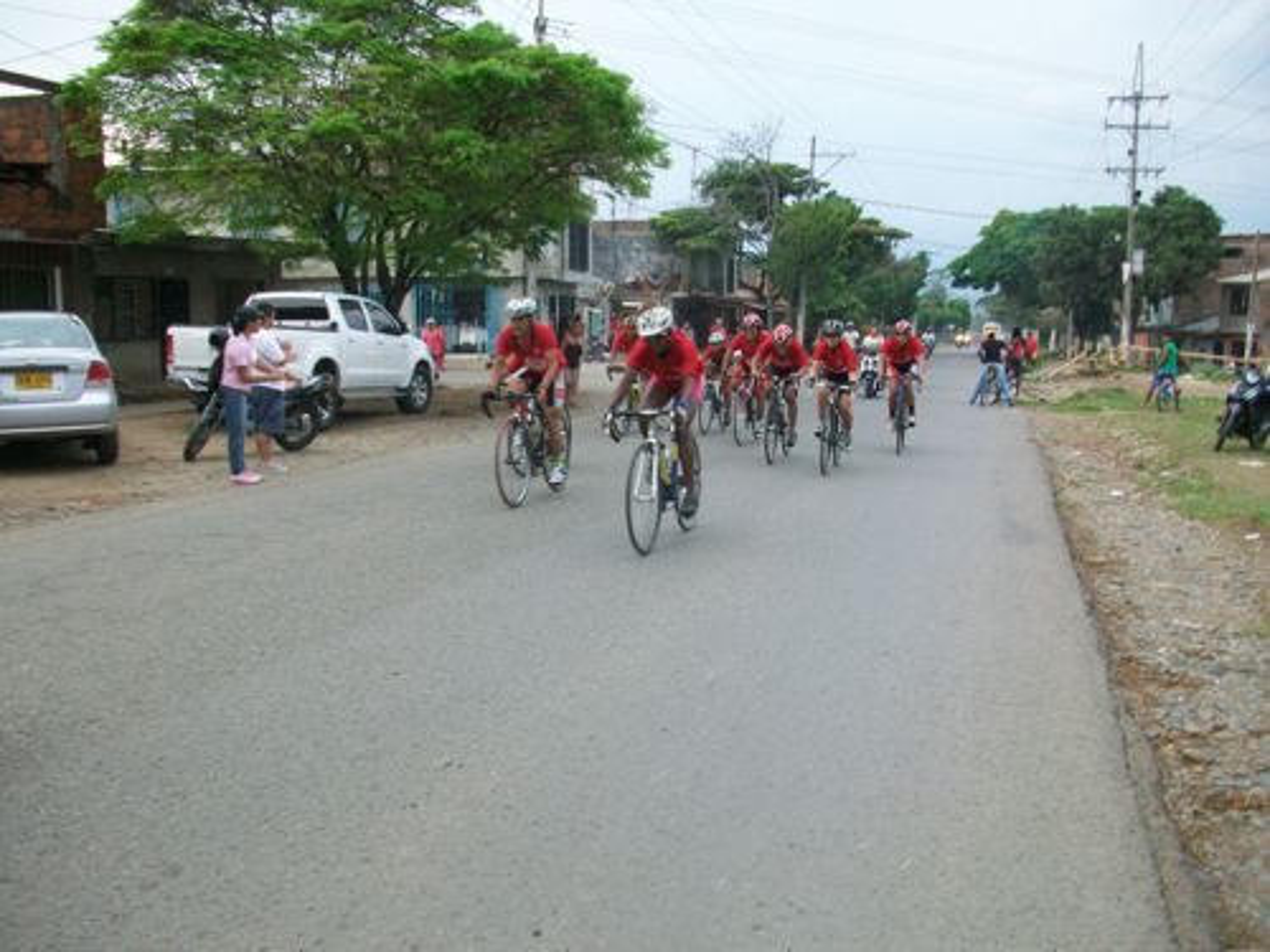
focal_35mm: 32
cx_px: 635
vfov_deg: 44.2
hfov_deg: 56.8
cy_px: 476
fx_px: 1174
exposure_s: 1/100
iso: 64
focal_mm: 5.7
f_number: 2.8
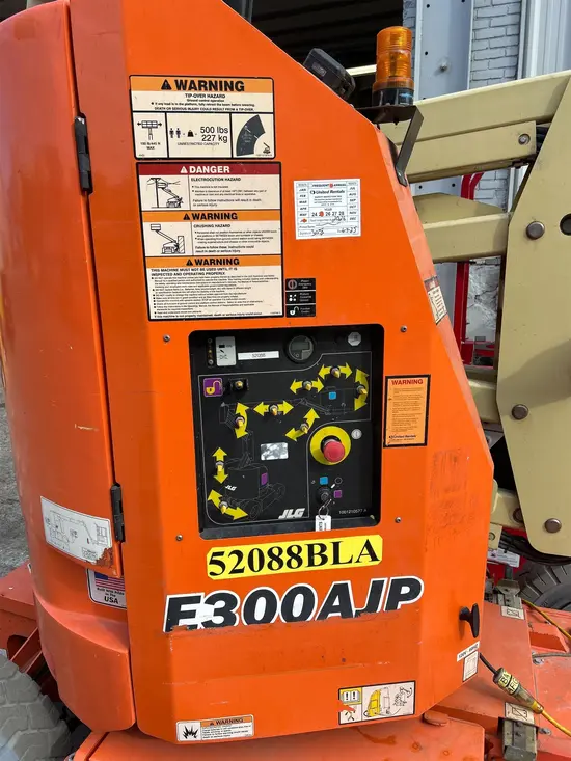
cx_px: 286
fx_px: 572
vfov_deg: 67.3
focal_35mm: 26
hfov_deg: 53.1
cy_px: 380
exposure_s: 1/1000
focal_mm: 5.7
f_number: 1.5
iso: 50
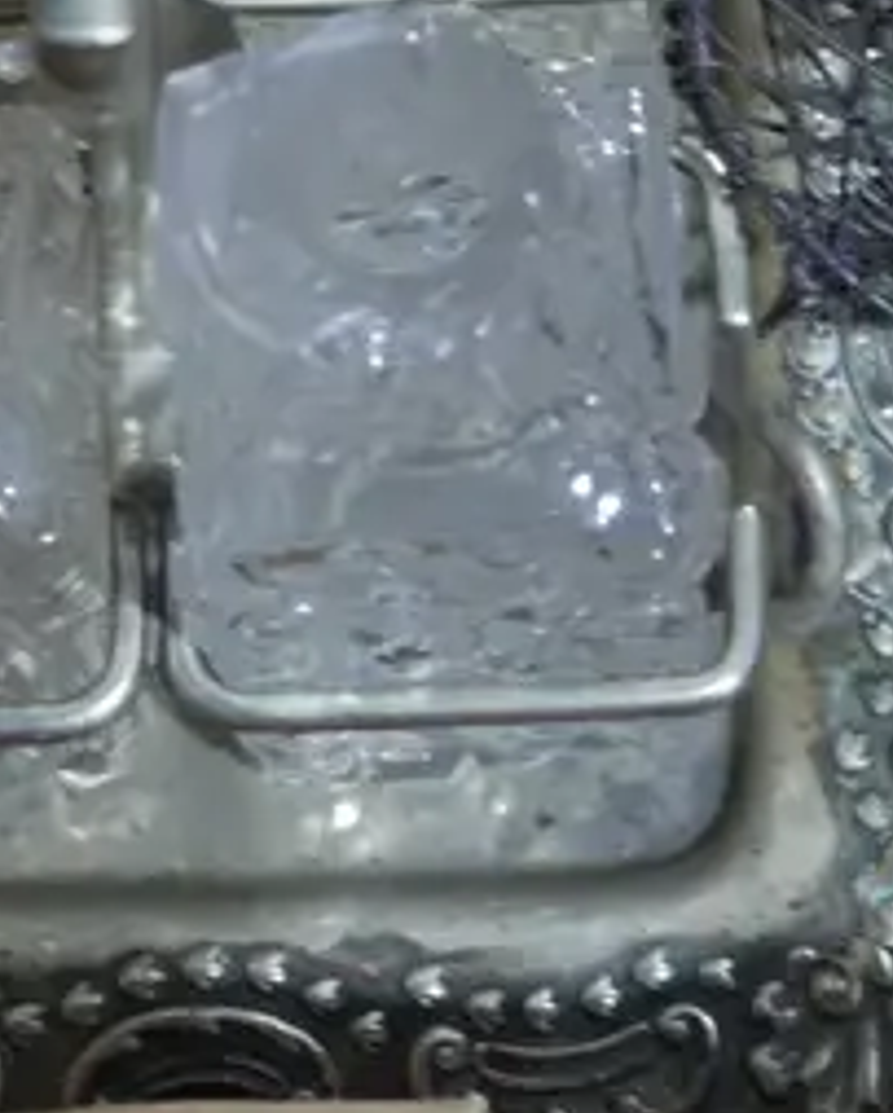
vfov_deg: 11.6
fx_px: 5210
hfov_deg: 9.8
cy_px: -673
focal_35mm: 158
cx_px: 702
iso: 500
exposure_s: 1/60
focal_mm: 20
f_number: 4.4
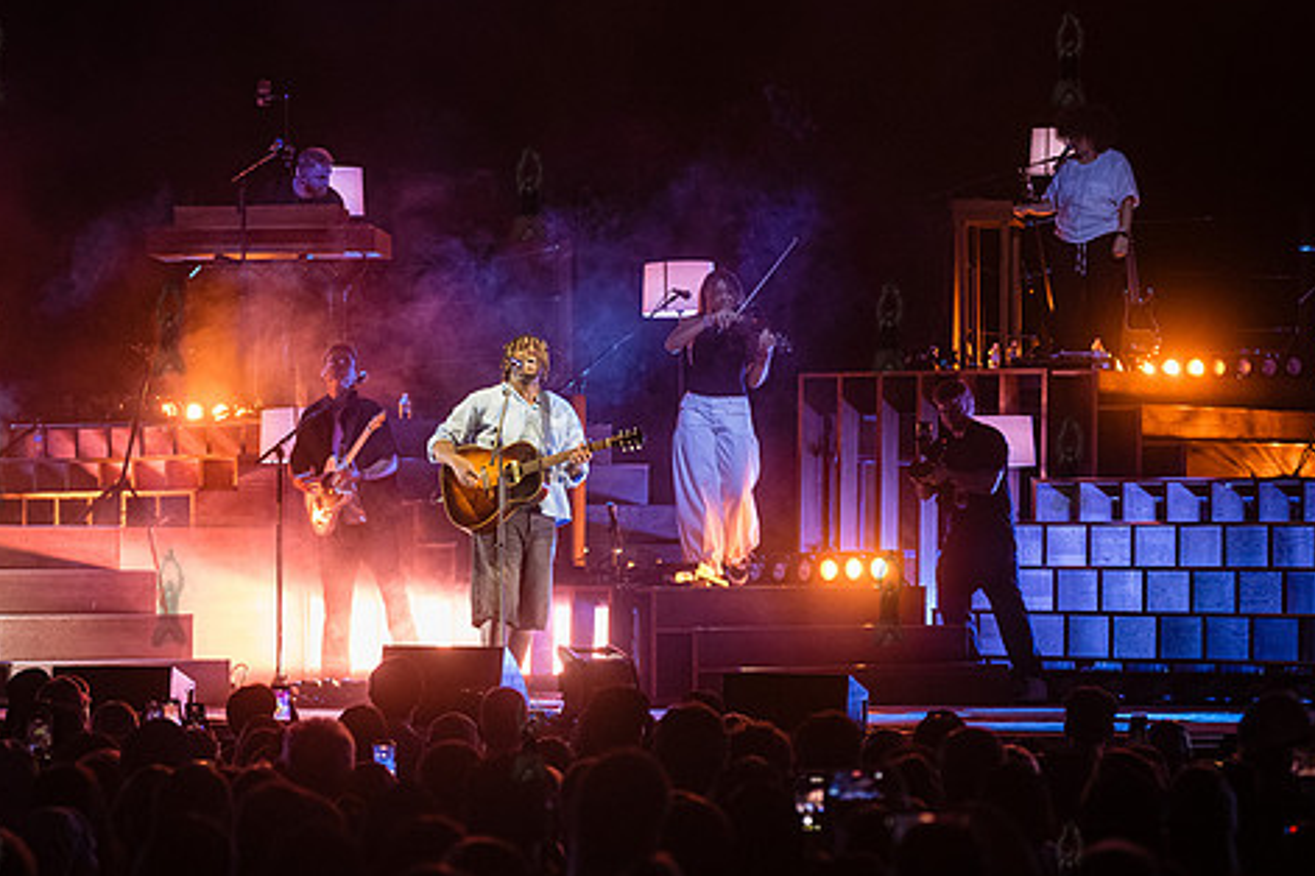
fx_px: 5479
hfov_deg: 13.7
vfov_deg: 9.1
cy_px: 462
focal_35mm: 150
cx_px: 528
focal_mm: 120
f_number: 3.5
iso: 6400
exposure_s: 1/250
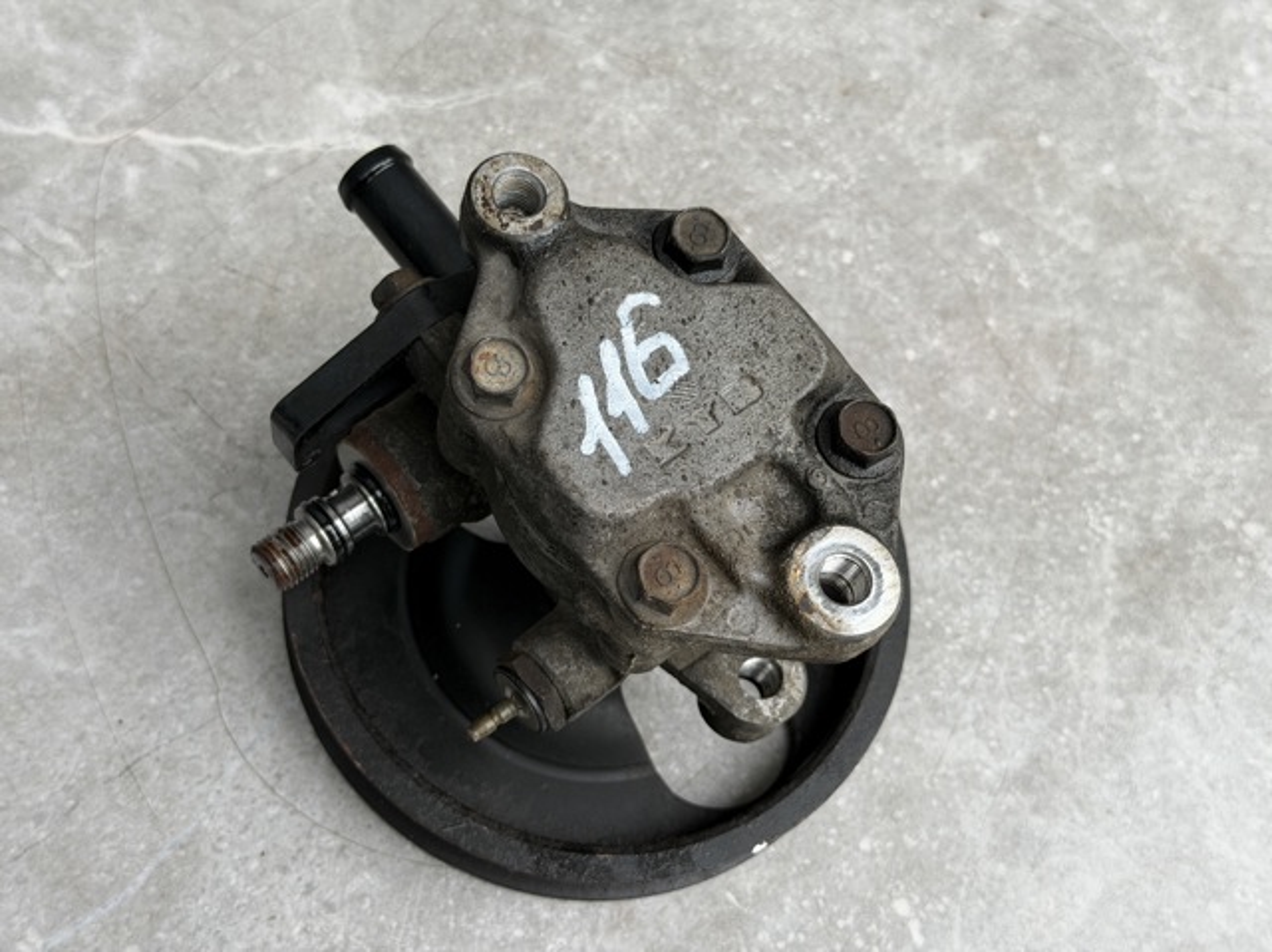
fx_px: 1762
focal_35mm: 48
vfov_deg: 30.2
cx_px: 636
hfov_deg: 39.7
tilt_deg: -64.5
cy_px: 476
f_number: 1.78
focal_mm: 6.76
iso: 64
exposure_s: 1/478
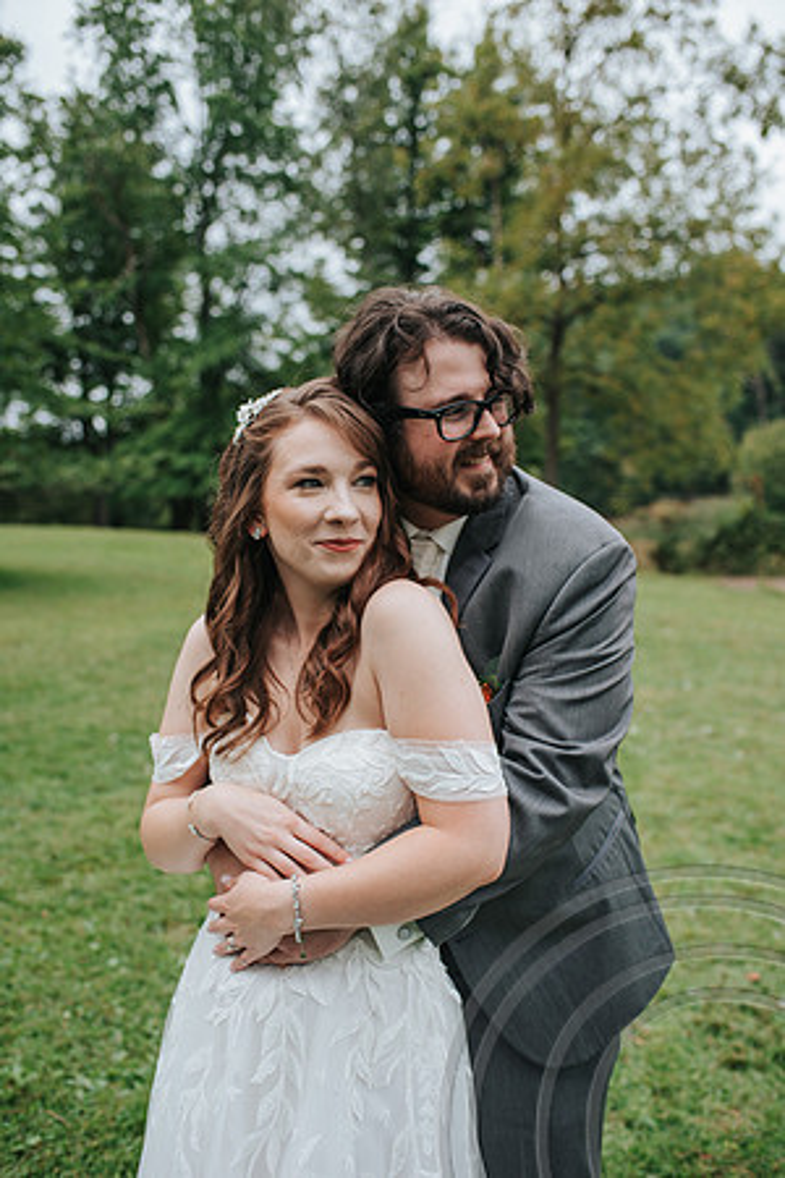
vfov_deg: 54.4
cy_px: 589
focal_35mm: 35
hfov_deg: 37.9
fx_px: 1145
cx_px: 392
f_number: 3.2
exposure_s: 1/640
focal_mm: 35
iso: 100
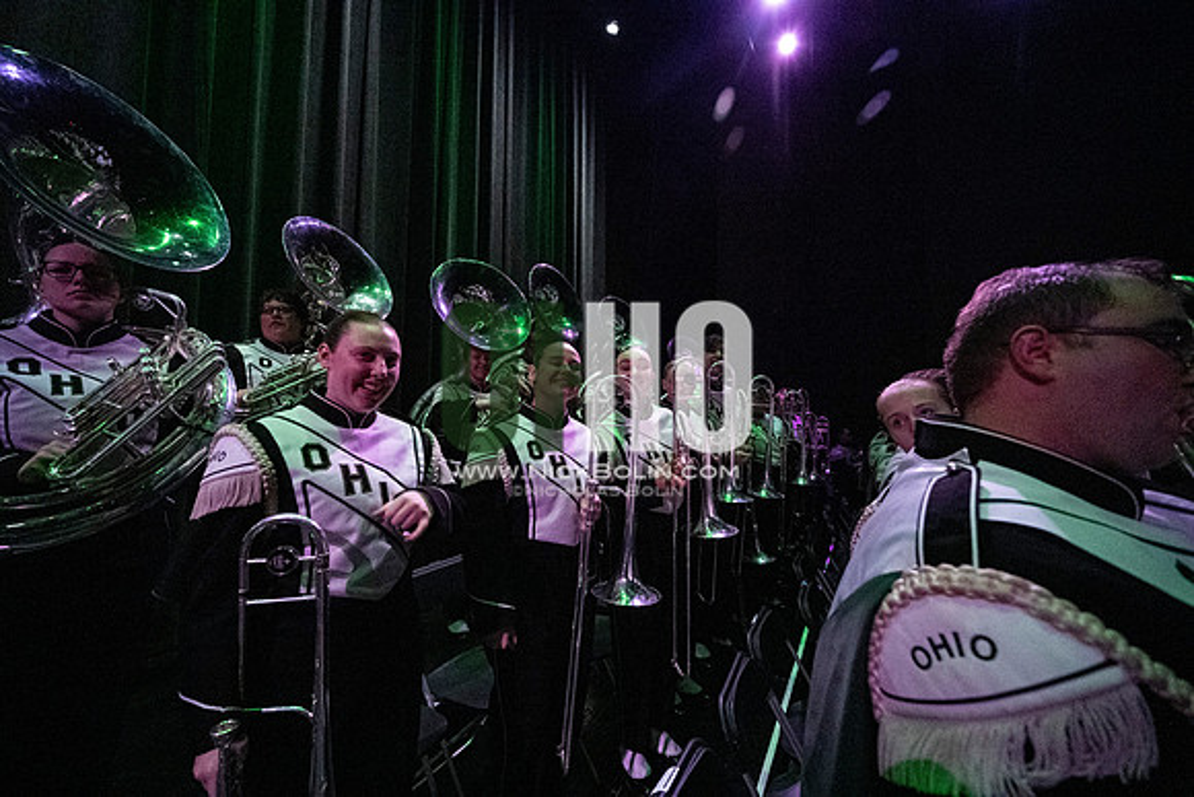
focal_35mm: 14
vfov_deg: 81.2
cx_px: 597
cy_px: 398
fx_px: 464
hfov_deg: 104.2
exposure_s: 1/400
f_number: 4
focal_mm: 14
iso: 25600
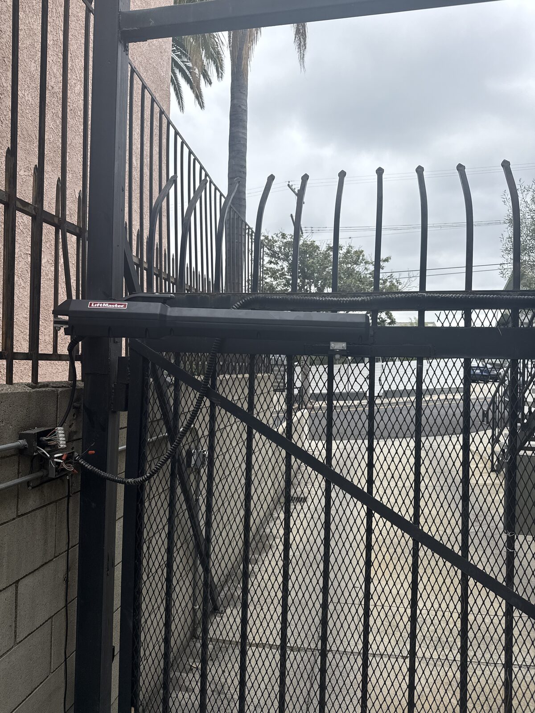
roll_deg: -2.0
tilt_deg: +0.6
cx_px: 268
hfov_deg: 56.8
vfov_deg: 71.6
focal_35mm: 24
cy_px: 356
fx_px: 495
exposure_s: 1/1689
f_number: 1.78
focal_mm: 6.76
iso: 80
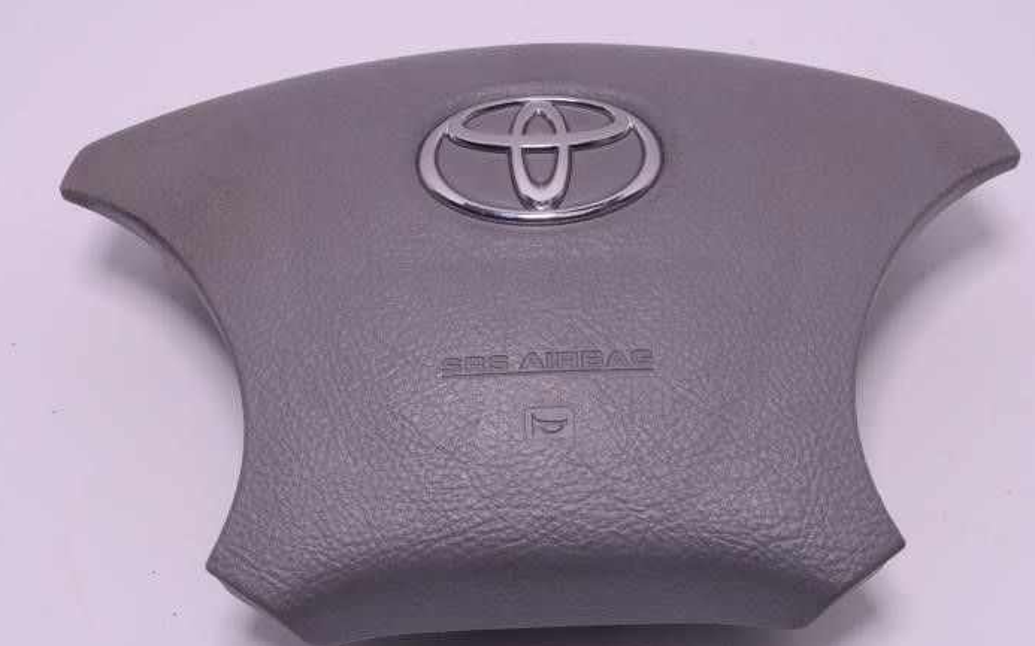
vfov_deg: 17.6
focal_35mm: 74
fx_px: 2087
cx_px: 518
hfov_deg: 27.9
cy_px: 274
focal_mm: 42
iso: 400
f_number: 14
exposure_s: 1/250
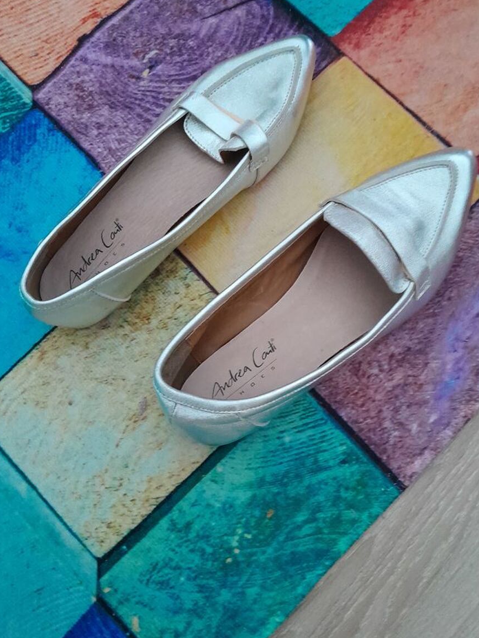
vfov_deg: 59.9
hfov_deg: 46.7
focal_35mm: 30
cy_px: 327
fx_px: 553
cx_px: 270
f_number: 1.8
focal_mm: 3.98
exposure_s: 1/10
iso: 800
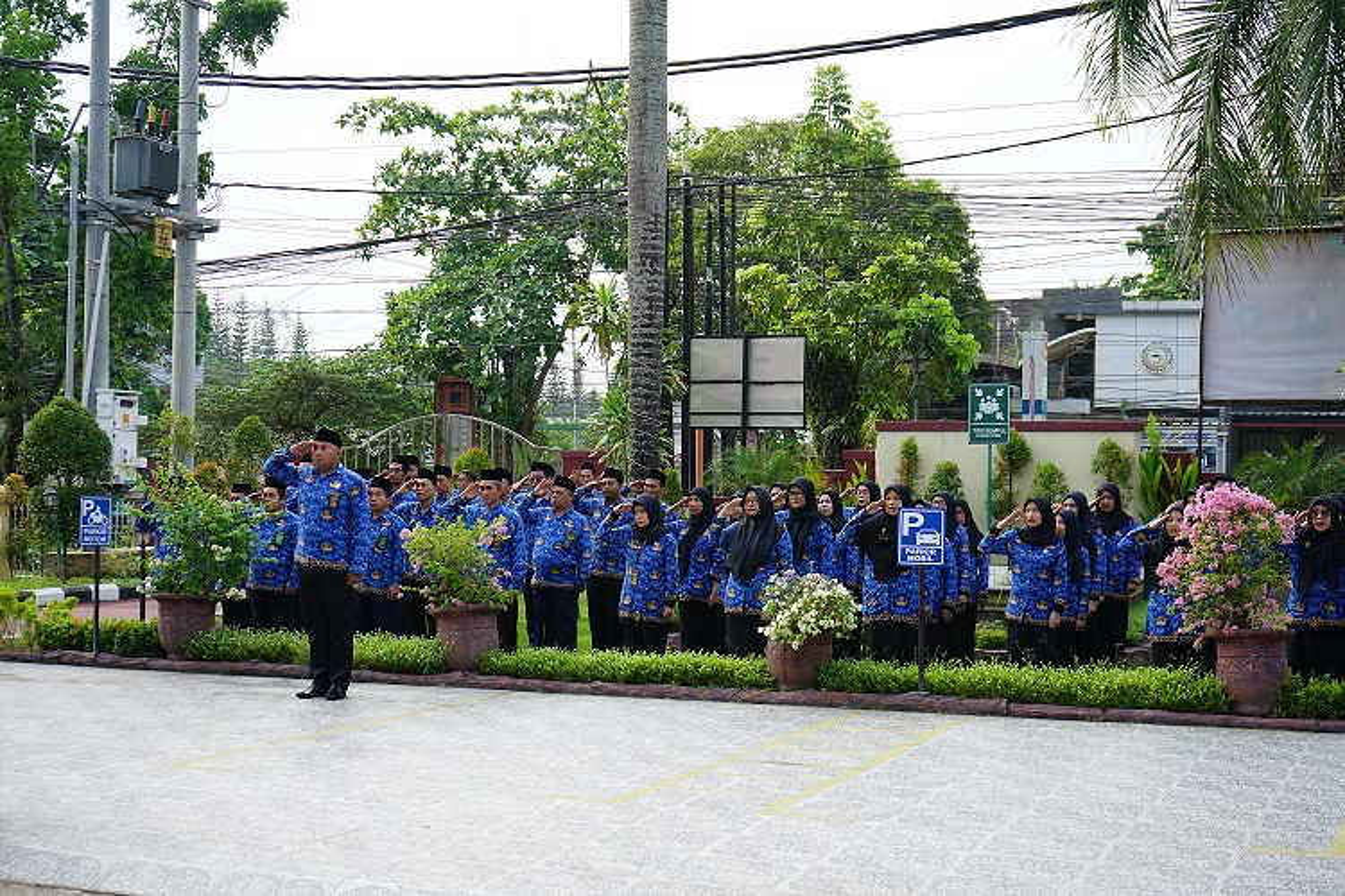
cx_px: 672
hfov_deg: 38.2
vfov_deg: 26.0
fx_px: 1943
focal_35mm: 52
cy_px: 448
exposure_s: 1/640
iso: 500
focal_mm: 52
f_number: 5
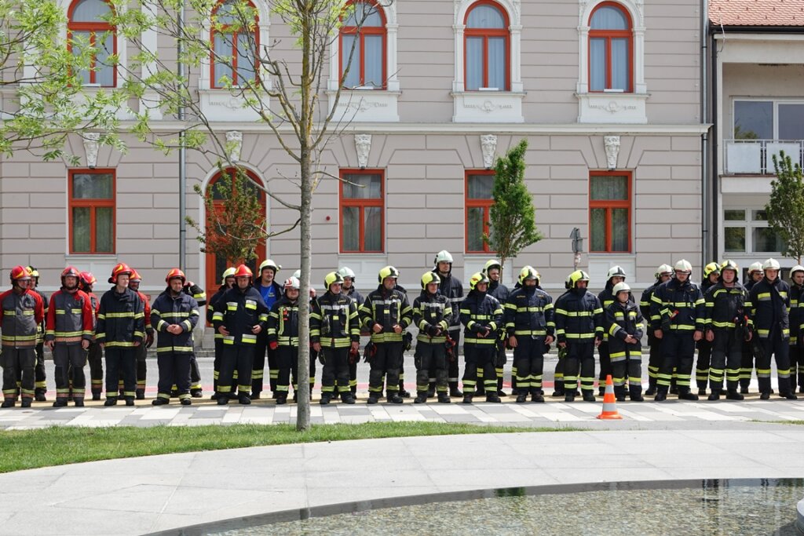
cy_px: 268
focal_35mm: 63
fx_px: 1407
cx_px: 402
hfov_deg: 31.9
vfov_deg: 21.6
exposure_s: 1/500
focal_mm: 23.09
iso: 100
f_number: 4
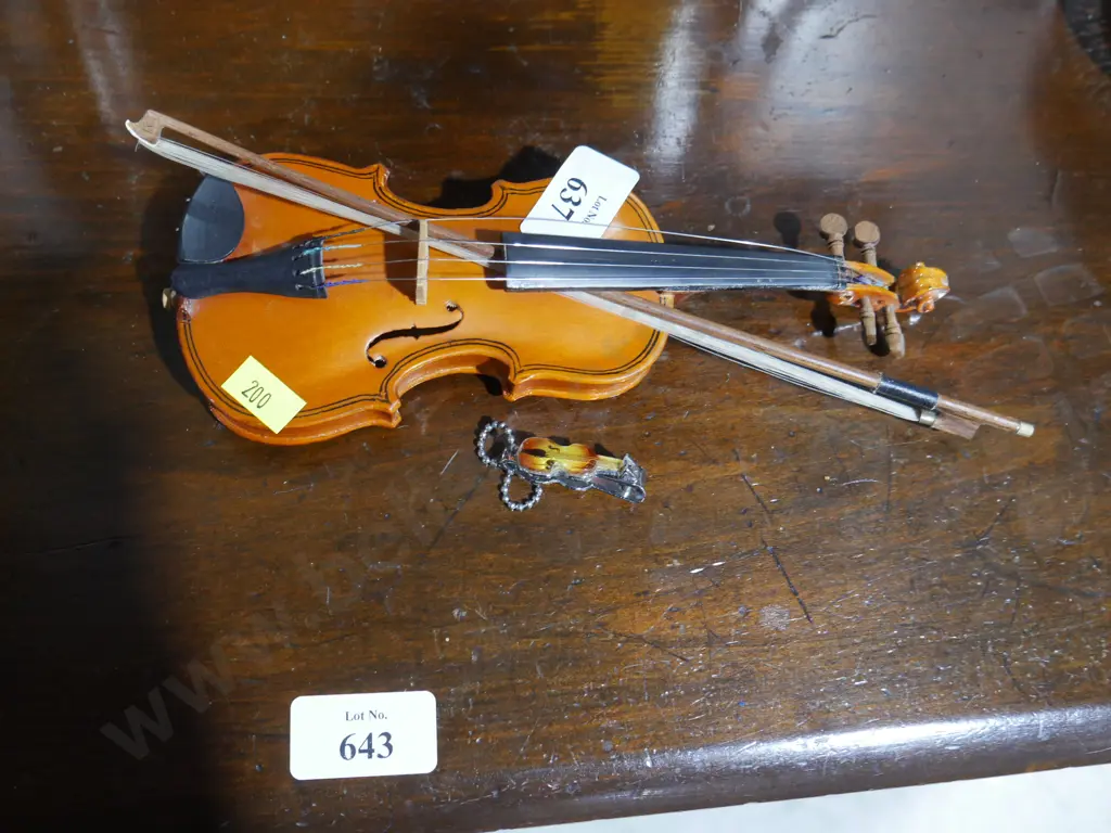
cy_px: 416
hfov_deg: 51.4
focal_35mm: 36
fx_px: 1155
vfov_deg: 39.7
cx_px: 556
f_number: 4
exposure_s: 1/60
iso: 1250
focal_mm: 18
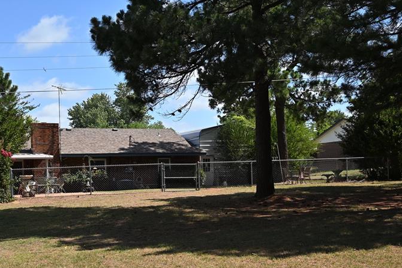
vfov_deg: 24.5
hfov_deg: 36.3
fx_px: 614
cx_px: 191
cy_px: 181
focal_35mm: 55
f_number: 4.5
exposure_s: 1/2500
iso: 200
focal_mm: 24
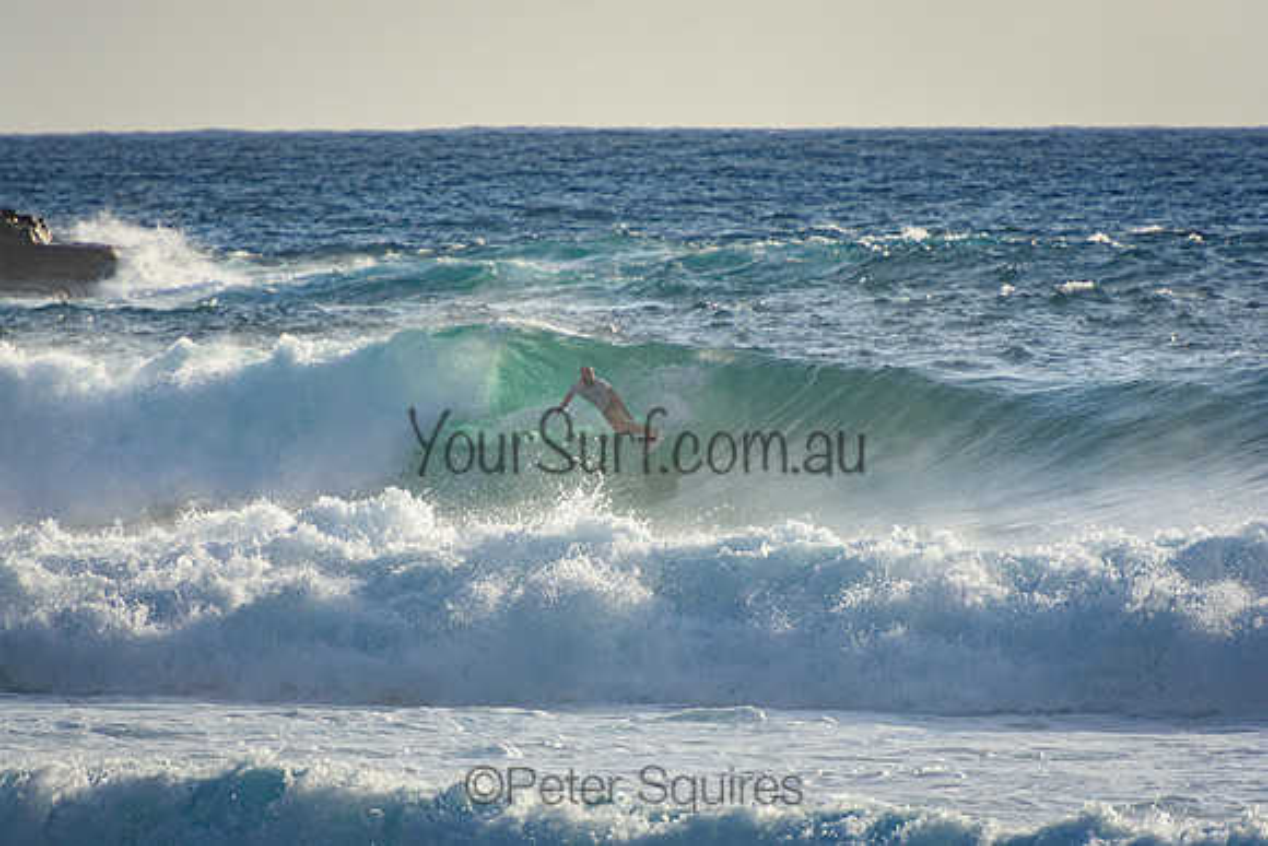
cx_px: 634
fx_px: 20609
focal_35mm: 585
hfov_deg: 3.5
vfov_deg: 2.4
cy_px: 423
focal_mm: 390
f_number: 5.6
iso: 280
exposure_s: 1/2000
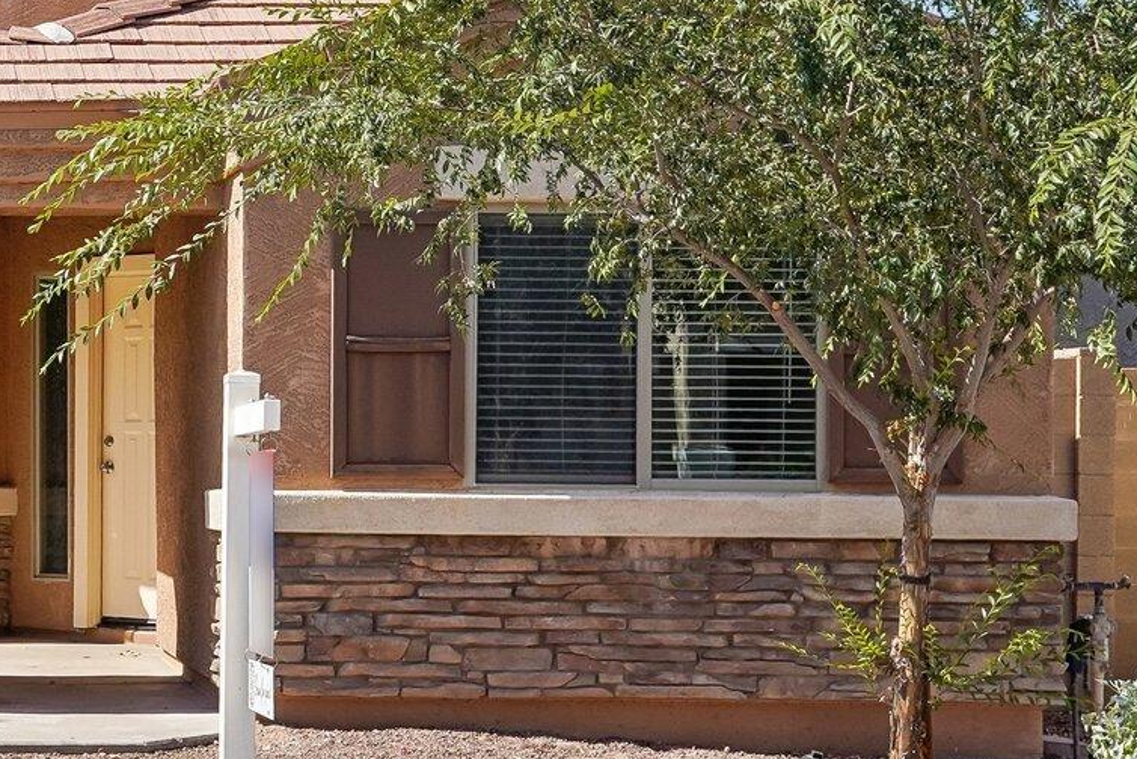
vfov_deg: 14.3
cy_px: 85
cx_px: -296
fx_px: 3001
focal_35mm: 95
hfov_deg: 19.9
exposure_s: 1/800
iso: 400
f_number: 8
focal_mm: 35
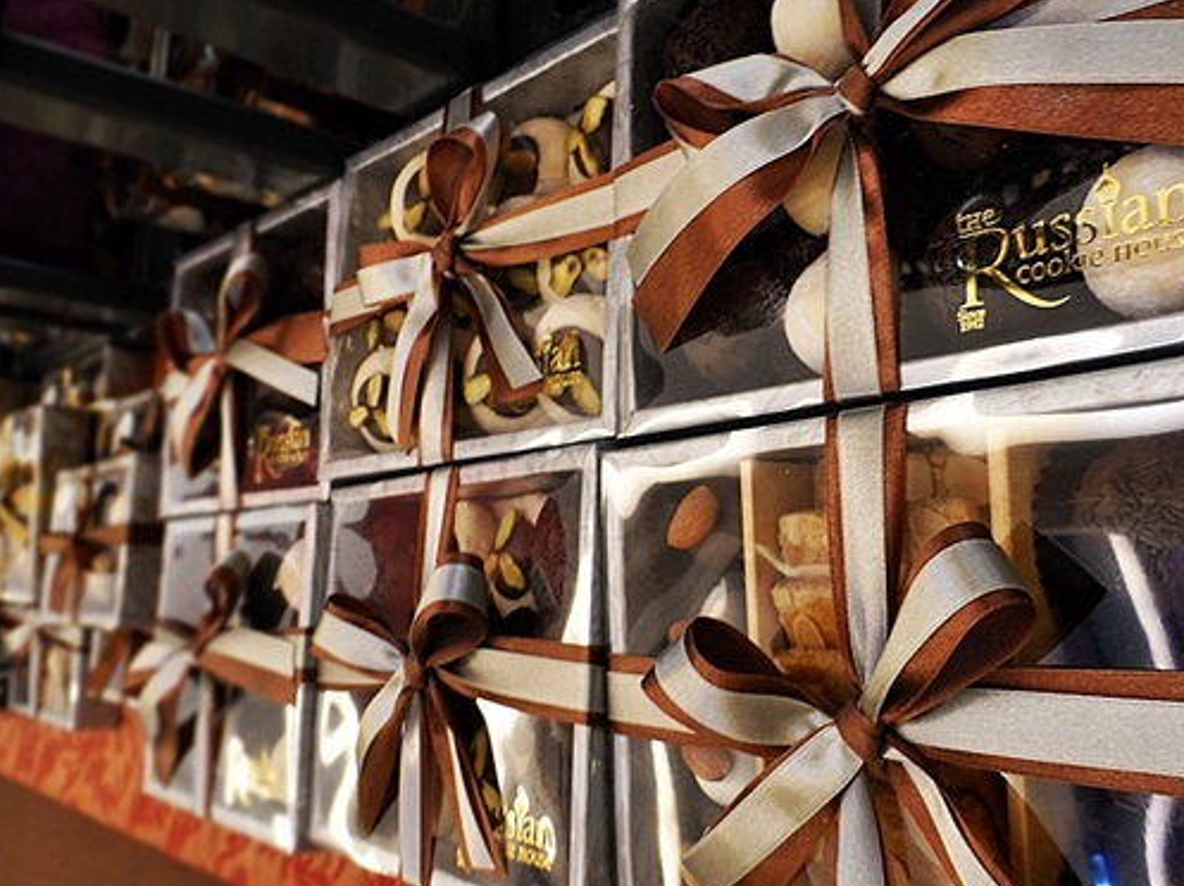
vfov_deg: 48.2
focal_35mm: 29
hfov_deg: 61.2
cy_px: 464
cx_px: 708
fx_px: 991
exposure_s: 1/3
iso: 100
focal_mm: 4
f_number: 3.2
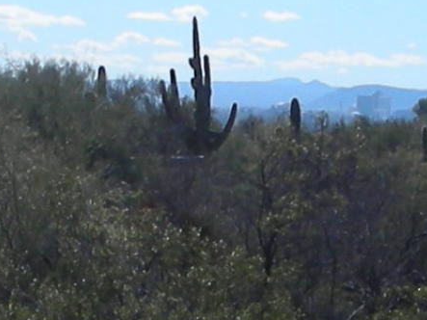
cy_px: 302
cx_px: 278
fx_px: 2923
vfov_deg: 6.3
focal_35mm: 237
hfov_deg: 8.4
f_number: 8.5
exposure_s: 1/149
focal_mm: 5.8
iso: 50
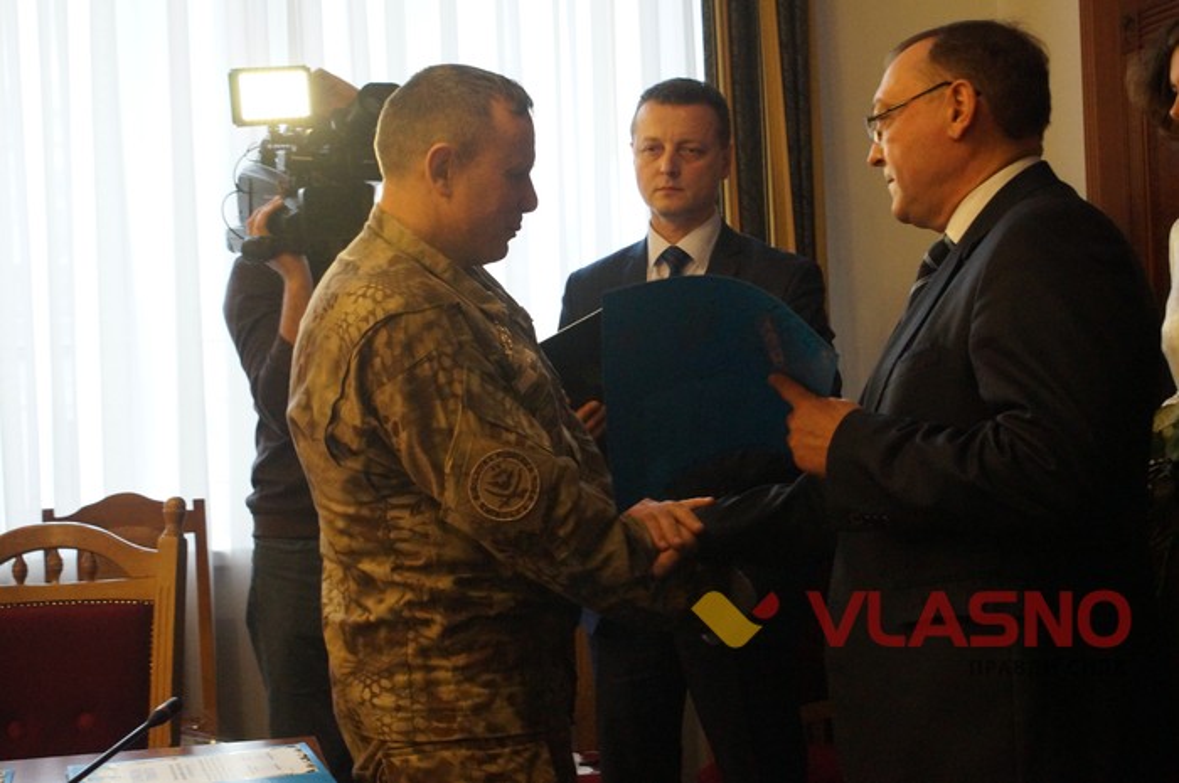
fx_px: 2453
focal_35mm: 75
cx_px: 590
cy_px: 392
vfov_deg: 18.1
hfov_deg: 27.0
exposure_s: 1/80
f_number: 5.6
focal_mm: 50
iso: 3200
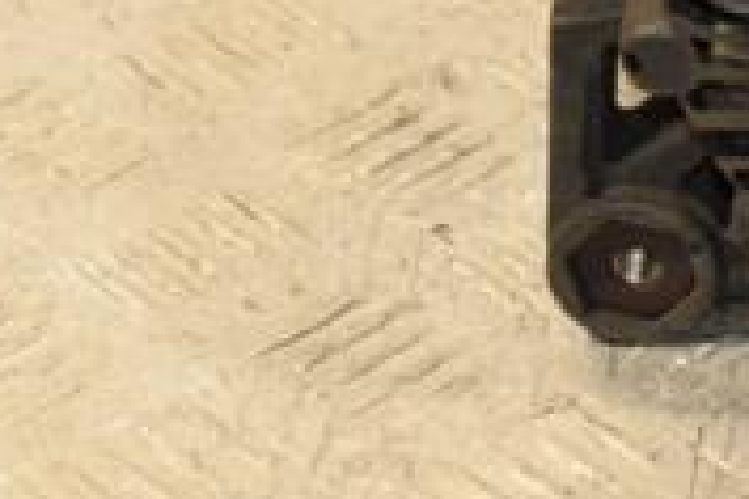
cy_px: -47
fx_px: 5492
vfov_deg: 5.2
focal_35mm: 264
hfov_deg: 7.7
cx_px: 876
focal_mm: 52
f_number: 5
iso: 800
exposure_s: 1/125
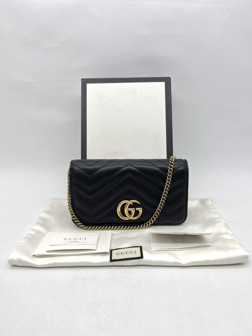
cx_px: 126
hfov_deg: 53.1
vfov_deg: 67.3
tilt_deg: -17.0
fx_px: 252
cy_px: 168
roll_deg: +0.2
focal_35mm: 26
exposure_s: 1/137
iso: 32
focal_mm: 5.7
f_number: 1.5
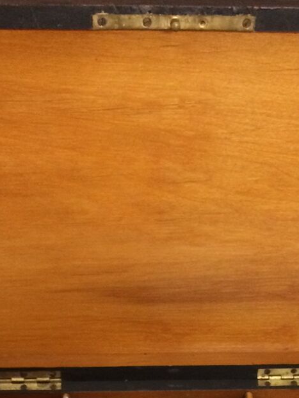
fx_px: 876
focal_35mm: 76
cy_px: 452
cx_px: 145
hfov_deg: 19.4
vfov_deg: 23.8
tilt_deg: -56.3
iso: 320
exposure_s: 1/25
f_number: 2.2
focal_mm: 4.15
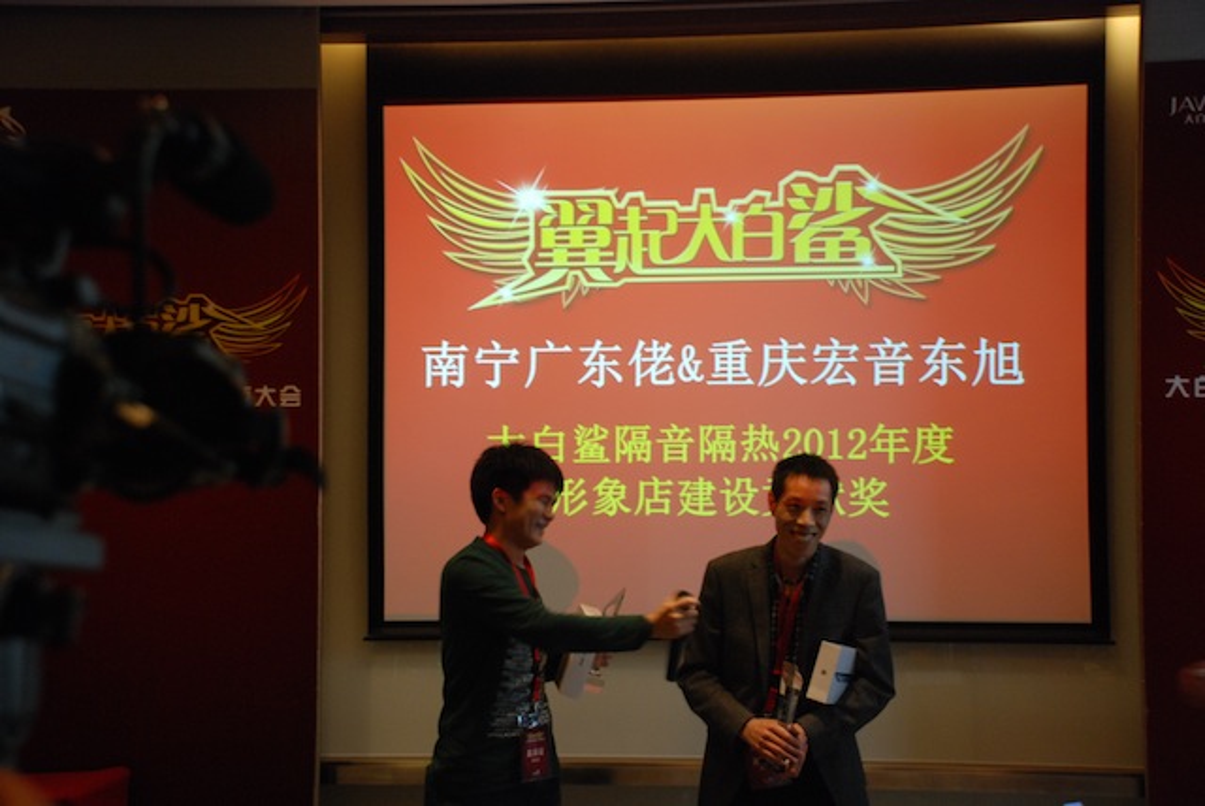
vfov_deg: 20.7
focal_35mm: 66
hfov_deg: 30.5
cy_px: 403
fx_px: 2211
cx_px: 602
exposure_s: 1/20
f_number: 4.8
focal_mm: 44
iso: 640
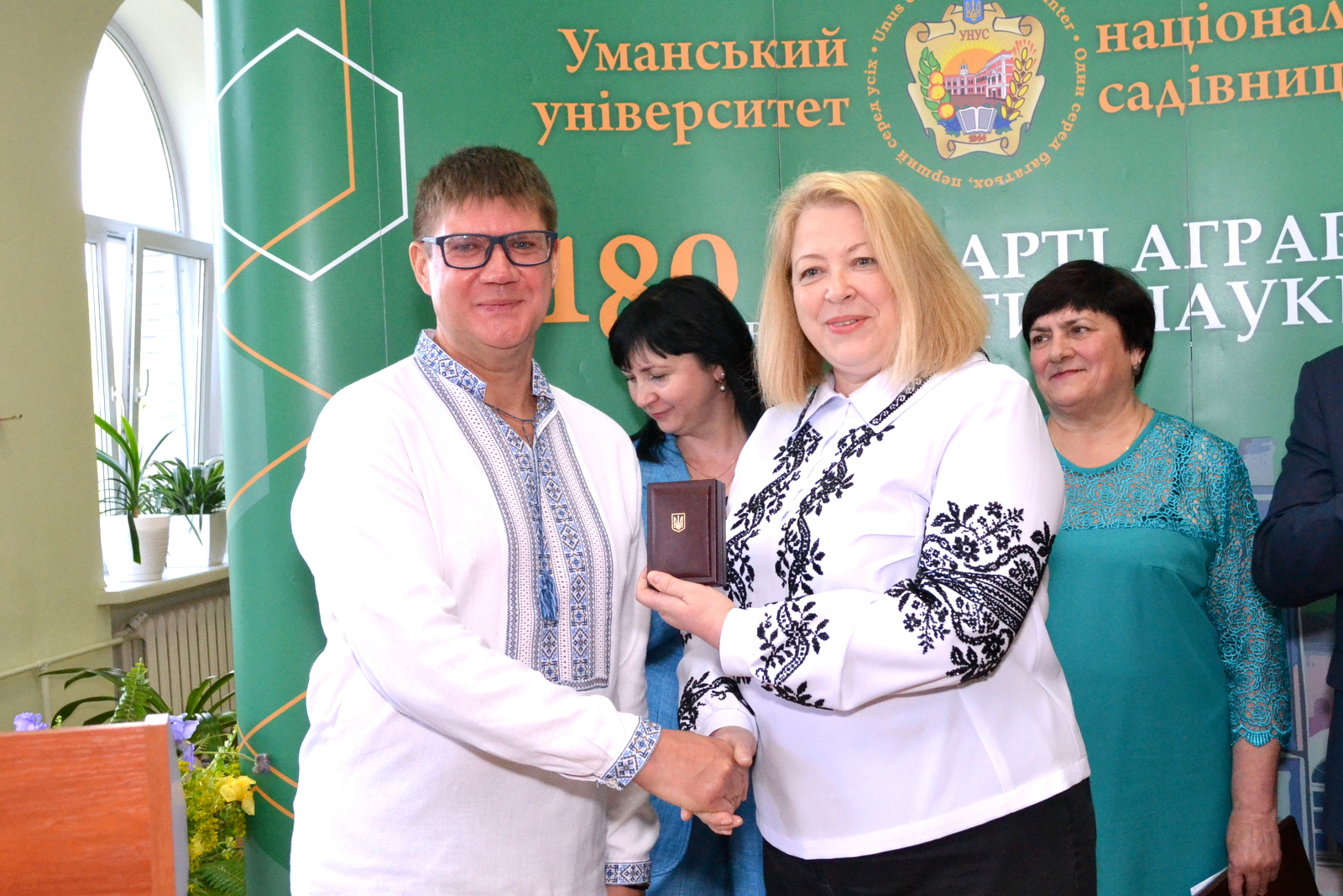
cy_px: 448
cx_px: 672
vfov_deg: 34.2
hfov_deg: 49.5
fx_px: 1455
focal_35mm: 39
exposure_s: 1/250
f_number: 6.3
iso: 2200
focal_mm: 26
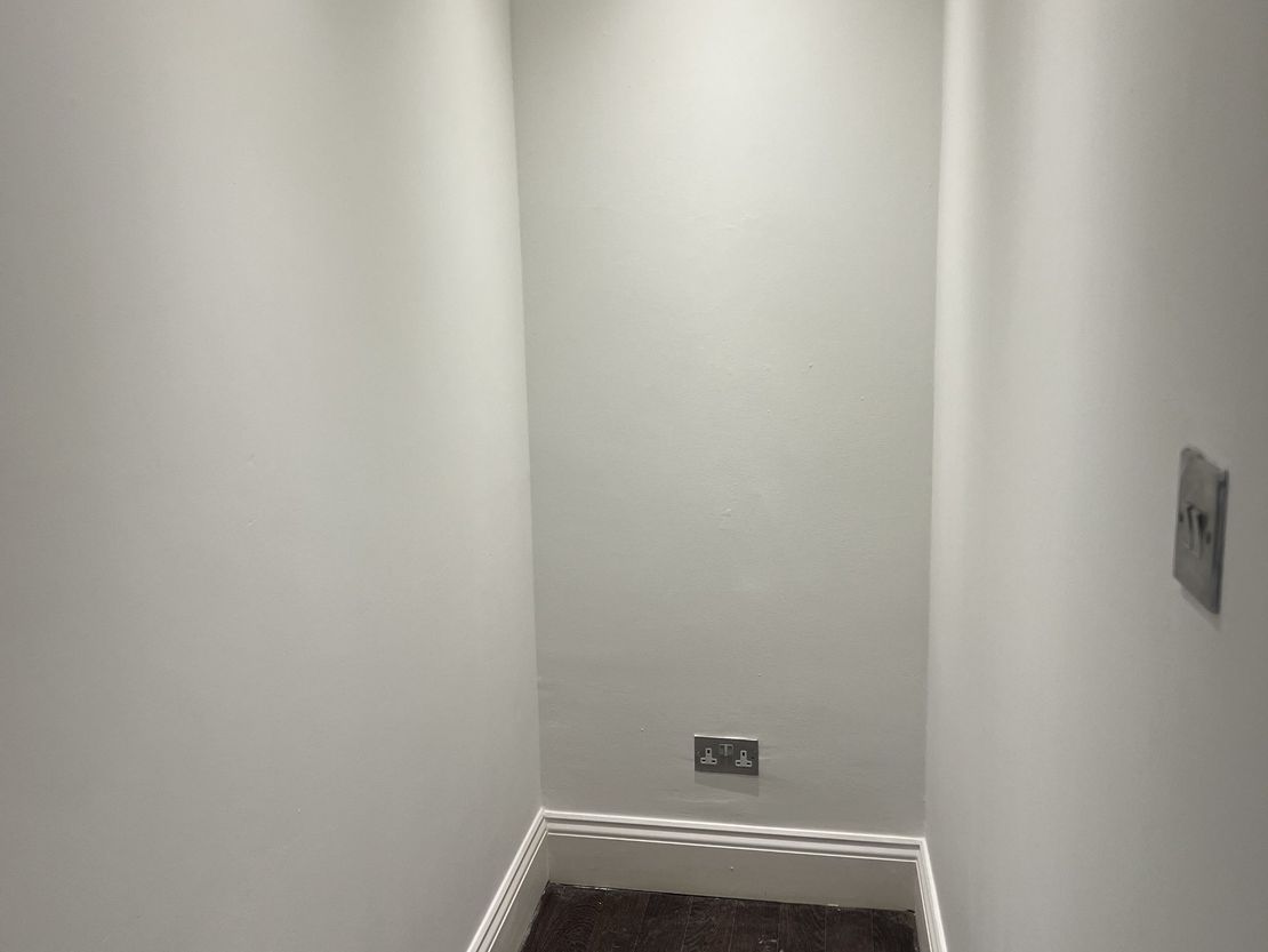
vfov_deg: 53.1
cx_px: 634
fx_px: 953
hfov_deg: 67.3
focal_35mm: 26
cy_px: 476
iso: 64
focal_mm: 5.7
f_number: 1.5
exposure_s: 1/100
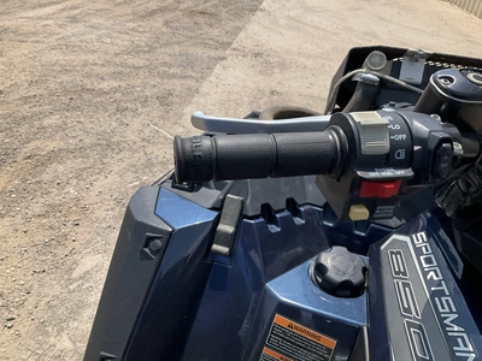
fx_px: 404
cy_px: 180
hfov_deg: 61.7
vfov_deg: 48.2
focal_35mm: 29
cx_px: 241
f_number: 1.8
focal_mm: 3
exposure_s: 1/1534
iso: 25
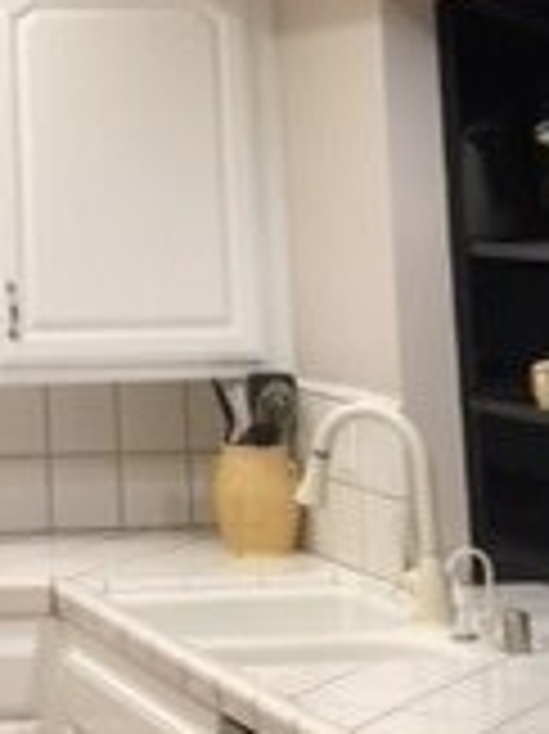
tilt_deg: +7.5
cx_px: -328
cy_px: -162
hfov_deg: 12.2
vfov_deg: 16.5
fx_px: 2414
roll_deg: +0.5
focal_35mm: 114
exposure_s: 1/30
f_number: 2.2
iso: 32
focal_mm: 4.15
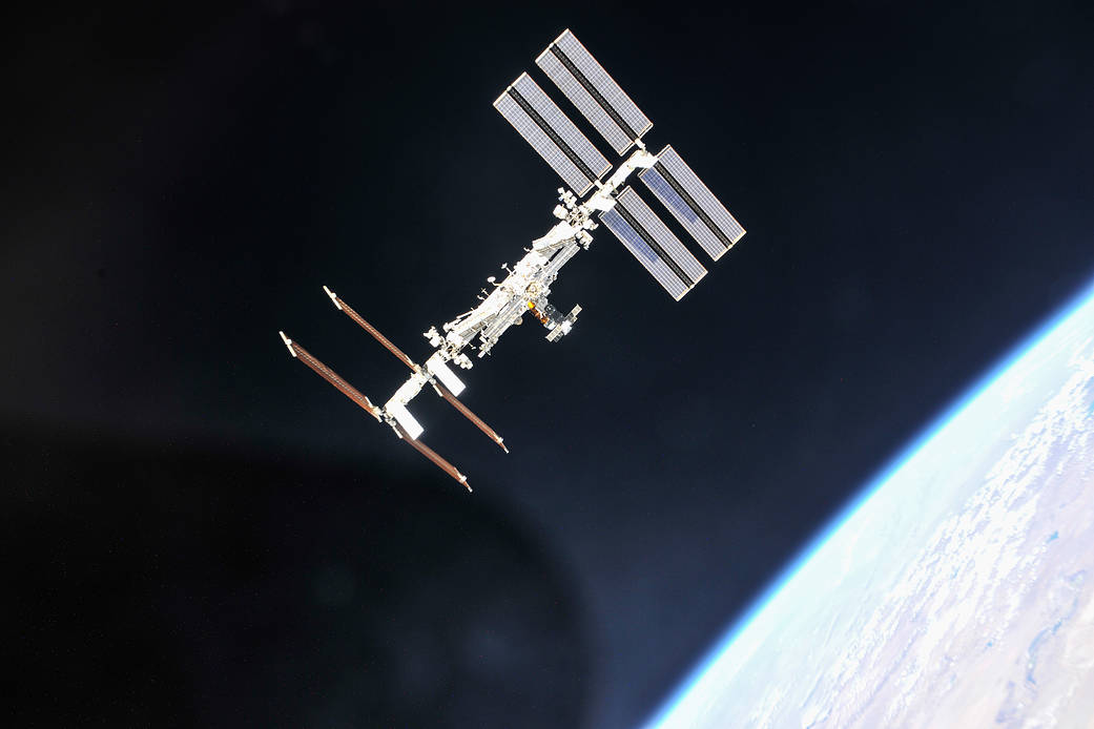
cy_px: 364
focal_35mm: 42
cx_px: 547
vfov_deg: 31.9
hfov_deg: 46.4
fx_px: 1276
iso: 200
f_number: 8
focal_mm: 42
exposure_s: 1/160
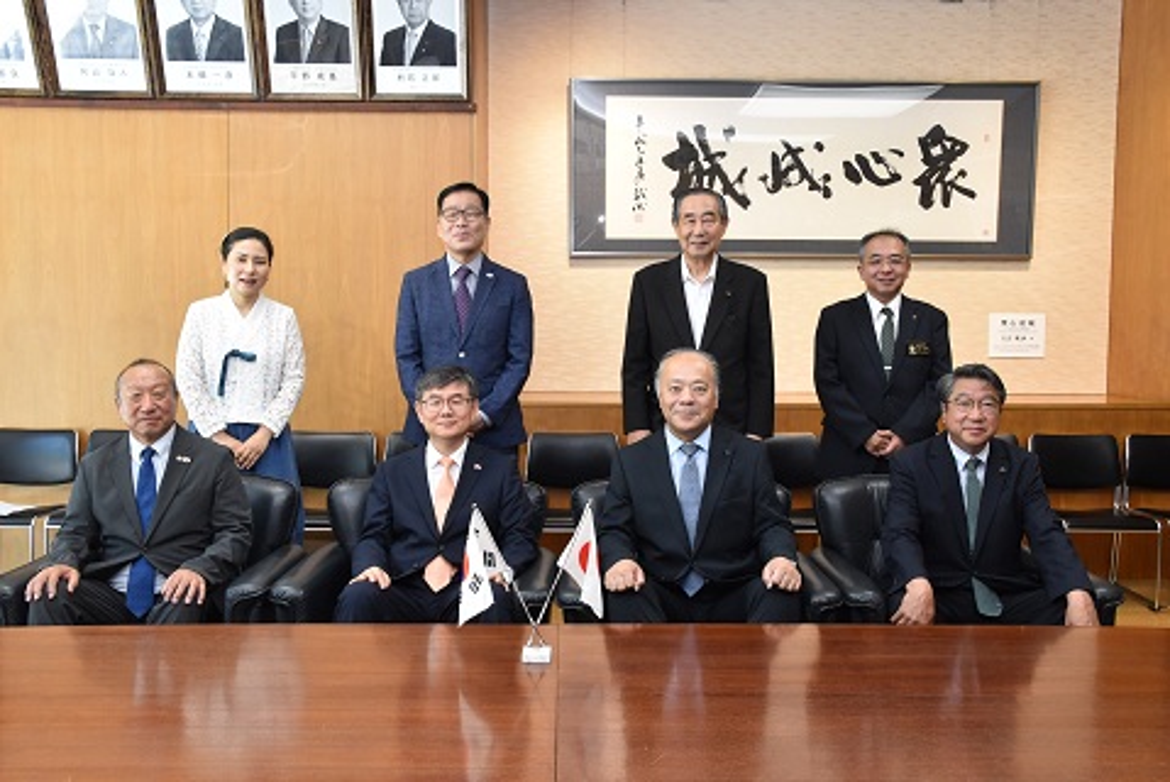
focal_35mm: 33
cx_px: 585
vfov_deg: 40.0
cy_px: 391
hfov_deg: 57.2
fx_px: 1073
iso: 1600
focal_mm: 22
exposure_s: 1/60
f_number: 8
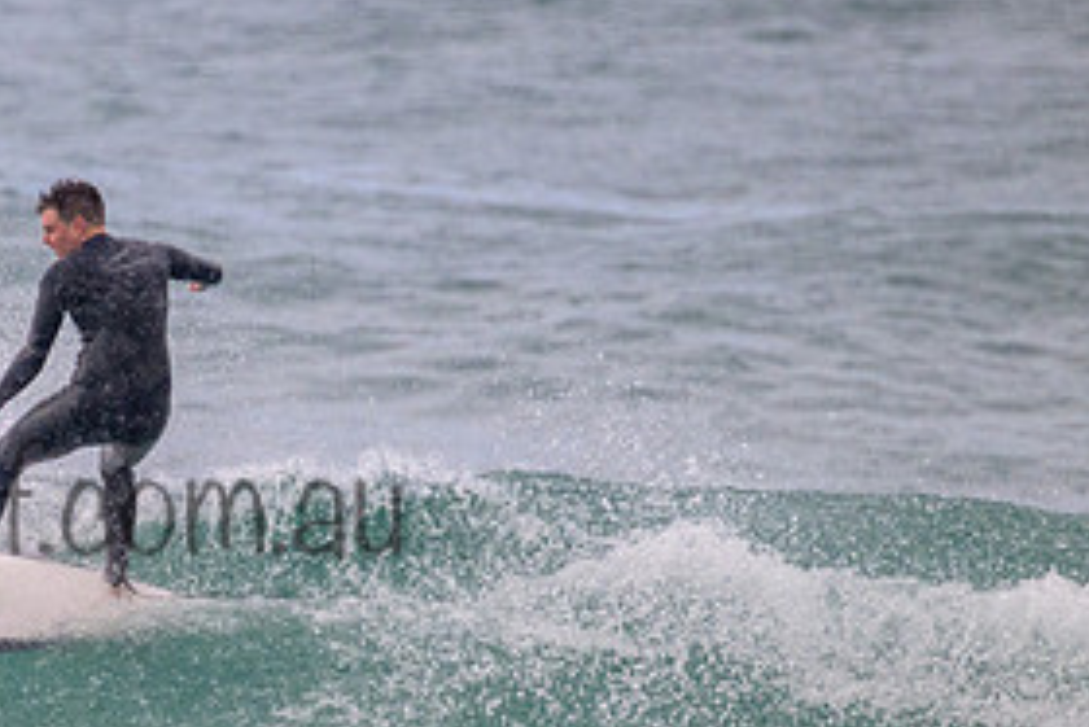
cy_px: 465
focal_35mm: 1659
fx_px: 50208
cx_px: -8
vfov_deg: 0.8
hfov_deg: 1.2
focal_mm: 800
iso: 1600
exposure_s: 1/2000
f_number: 11
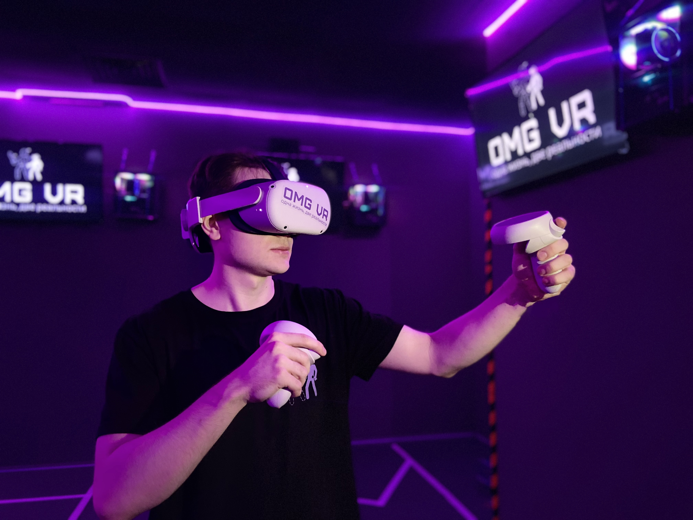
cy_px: 260
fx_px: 521
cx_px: 346
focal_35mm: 26
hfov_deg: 67.3
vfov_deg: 53.1
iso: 1000
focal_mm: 4.25
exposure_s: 1/25
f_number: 1.8
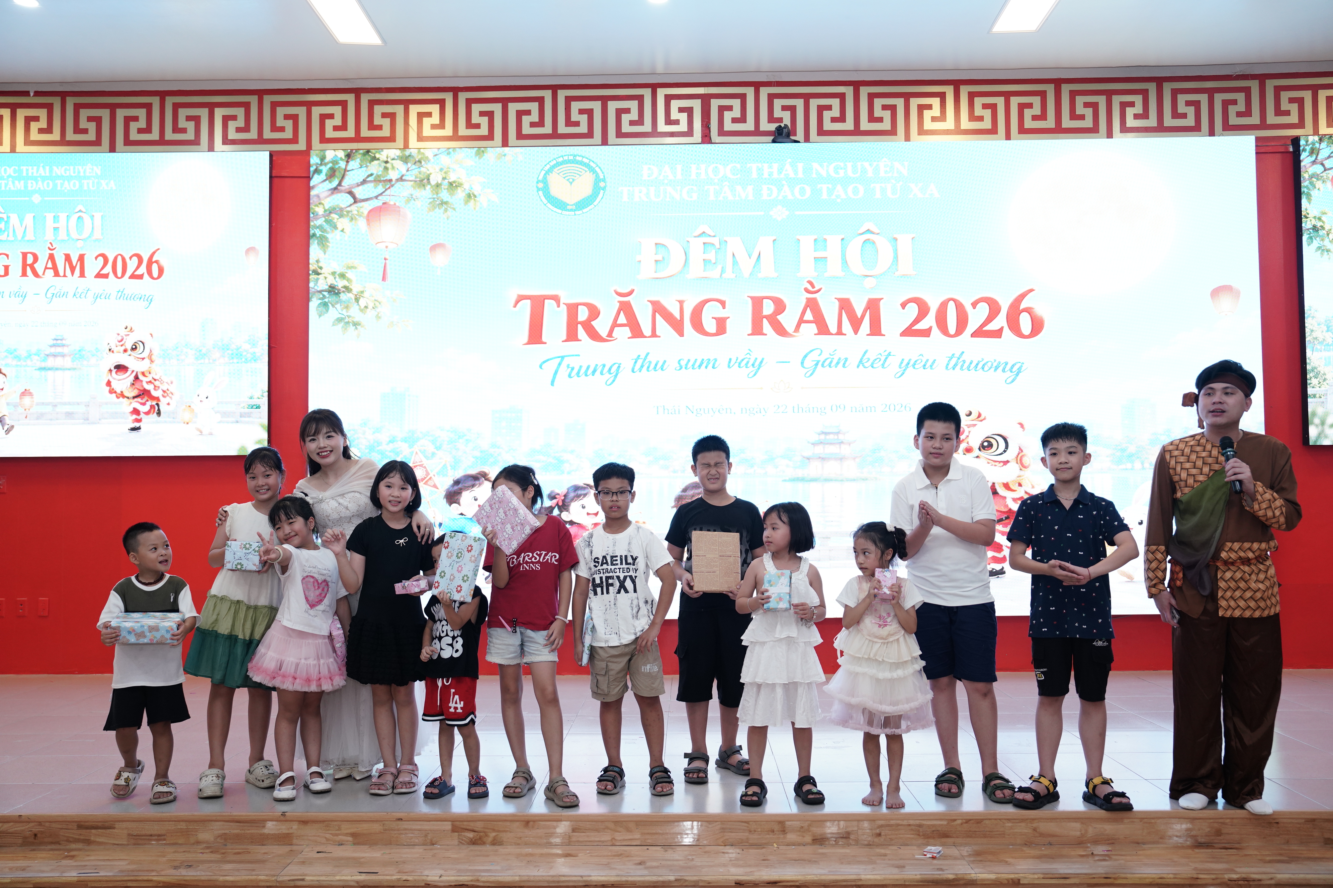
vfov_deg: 42.3
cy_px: 444
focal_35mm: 31
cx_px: 666
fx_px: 1148
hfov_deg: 60.3
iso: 800
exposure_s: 1/160
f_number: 2.8
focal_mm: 31
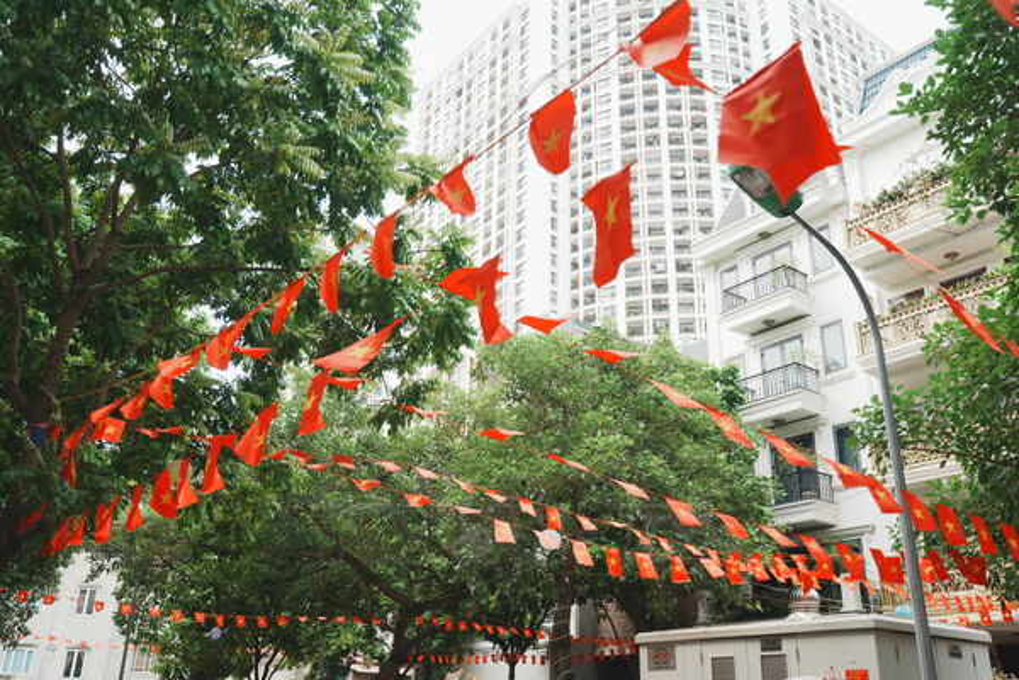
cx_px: 510
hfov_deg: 58.7
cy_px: 340
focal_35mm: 32
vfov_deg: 41.1
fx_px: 906
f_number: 4
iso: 320
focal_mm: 32
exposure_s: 1/400
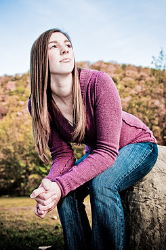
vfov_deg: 44.5
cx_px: 74
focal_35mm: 44
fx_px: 305
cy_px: 114
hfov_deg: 30.5
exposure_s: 1/250
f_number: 2.8
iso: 100
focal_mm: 24
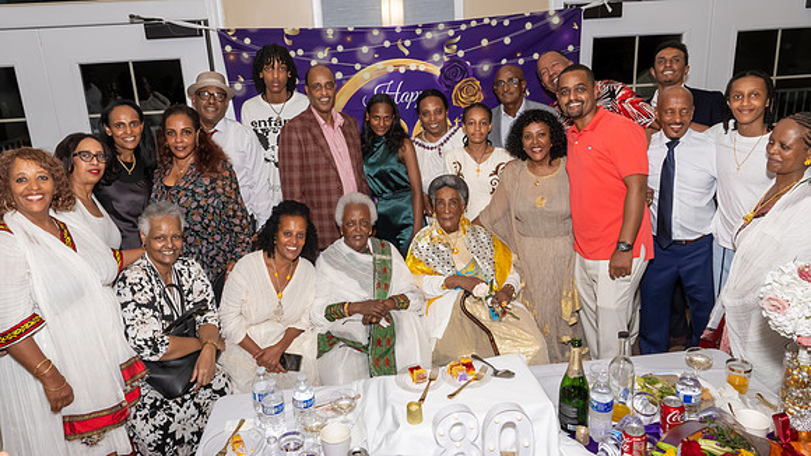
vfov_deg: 44.0
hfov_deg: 71.5
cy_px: 203
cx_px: 406
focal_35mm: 26
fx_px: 563
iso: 1250
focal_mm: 17
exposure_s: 1/250
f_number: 11
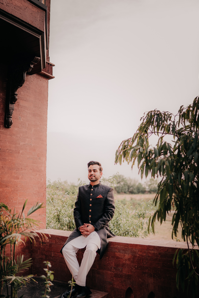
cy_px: 151
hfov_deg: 33.4
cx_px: 95
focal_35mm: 40
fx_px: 332
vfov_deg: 48.5
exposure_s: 1/400
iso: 100
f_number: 1.4
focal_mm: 35
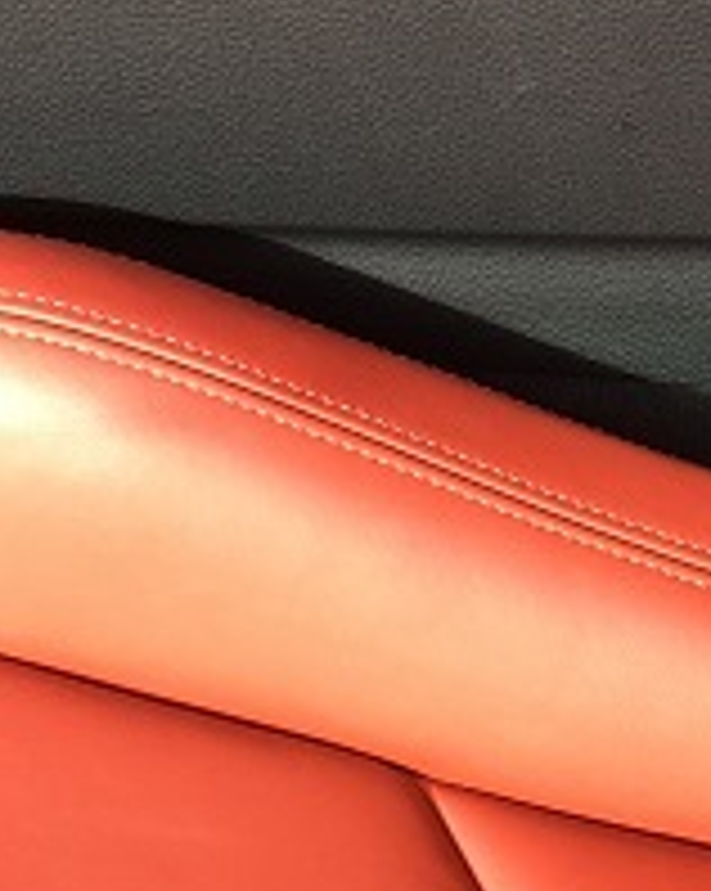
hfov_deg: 12.1
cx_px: 1008
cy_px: 1073
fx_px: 3214
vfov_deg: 15.2
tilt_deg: -63.3
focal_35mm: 122
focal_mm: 4.15
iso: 32
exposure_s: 1/120
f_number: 2.2
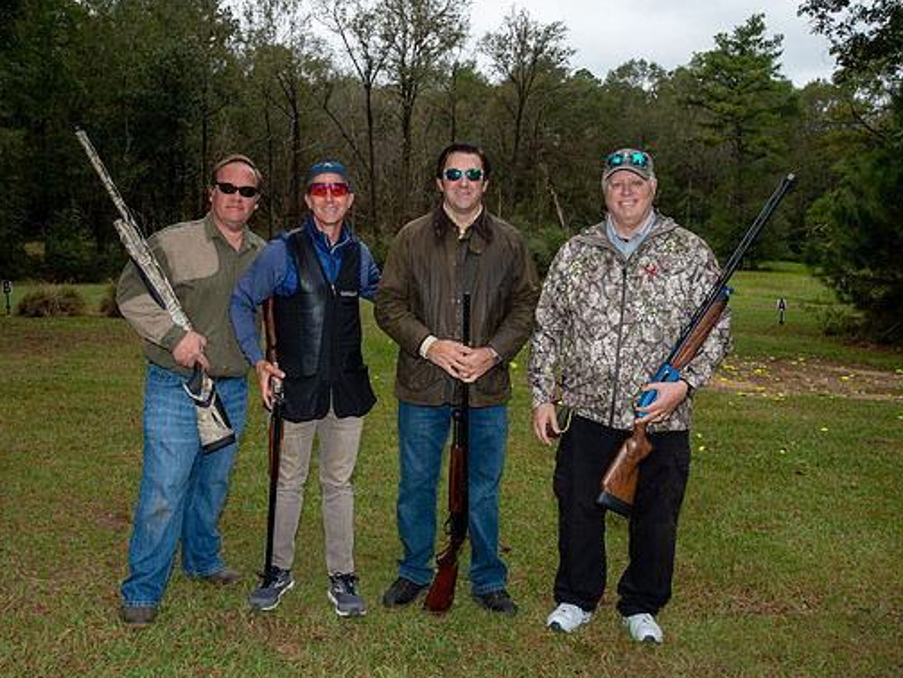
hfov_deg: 58.2
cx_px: 402
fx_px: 809
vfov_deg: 45.5
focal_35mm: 31
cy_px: 339
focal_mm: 28
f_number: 6.3
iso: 320
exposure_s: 1/250
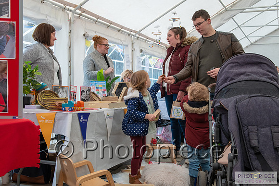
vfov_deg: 34.0
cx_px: 140
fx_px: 304
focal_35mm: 39
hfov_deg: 49.3
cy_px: 93
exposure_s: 1/250
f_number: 6.3
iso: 360
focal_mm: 35
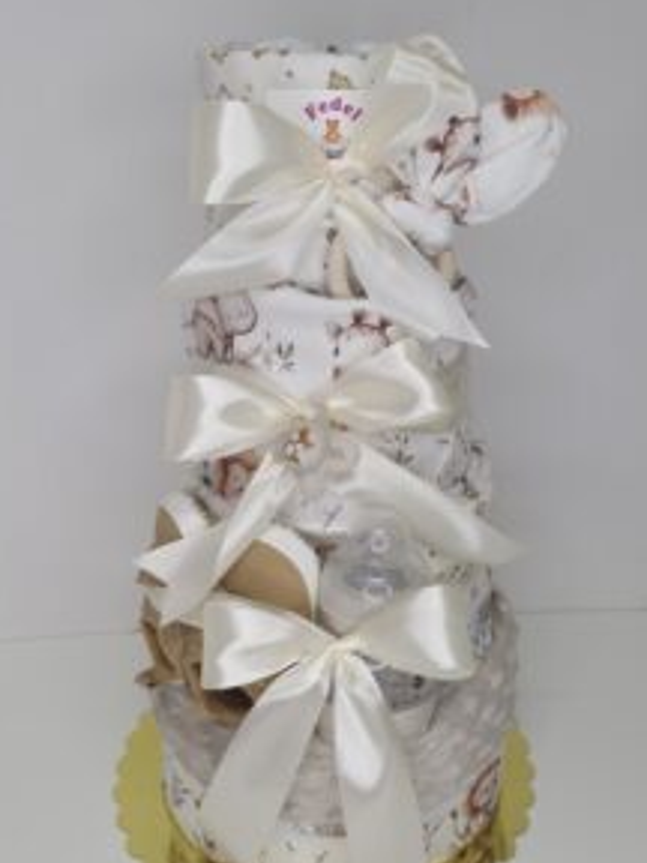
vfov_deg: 56.7
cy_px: 467
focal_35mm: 32
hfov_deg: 44.1
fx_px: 797
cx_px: 365
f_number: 1.8
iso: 50
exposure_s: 1/29
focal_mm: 5.54
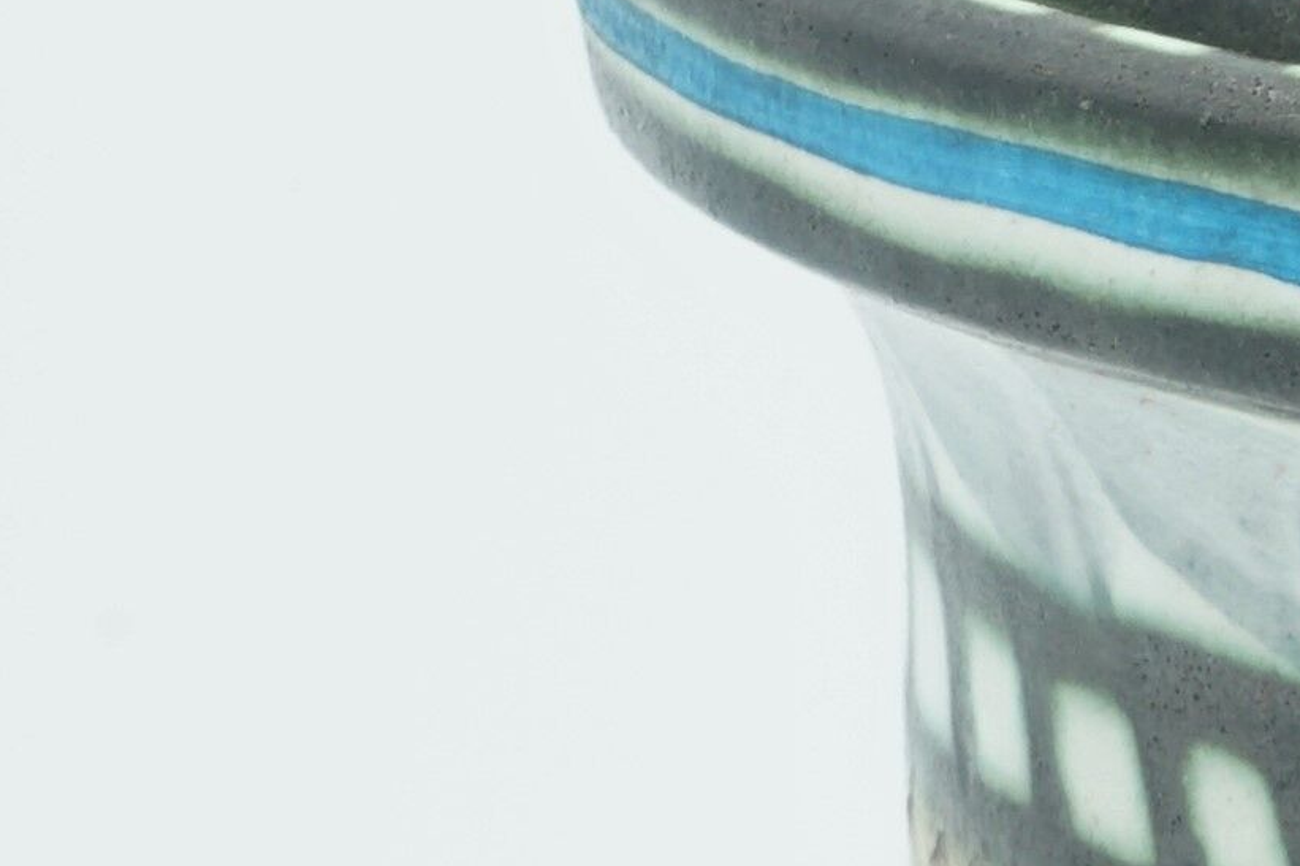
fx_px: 9422
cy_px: 456
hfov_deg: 7.5
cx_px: 2874
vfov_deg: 5.3
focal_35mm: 261
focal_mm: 56
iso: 100
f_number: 22
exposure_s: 1/6
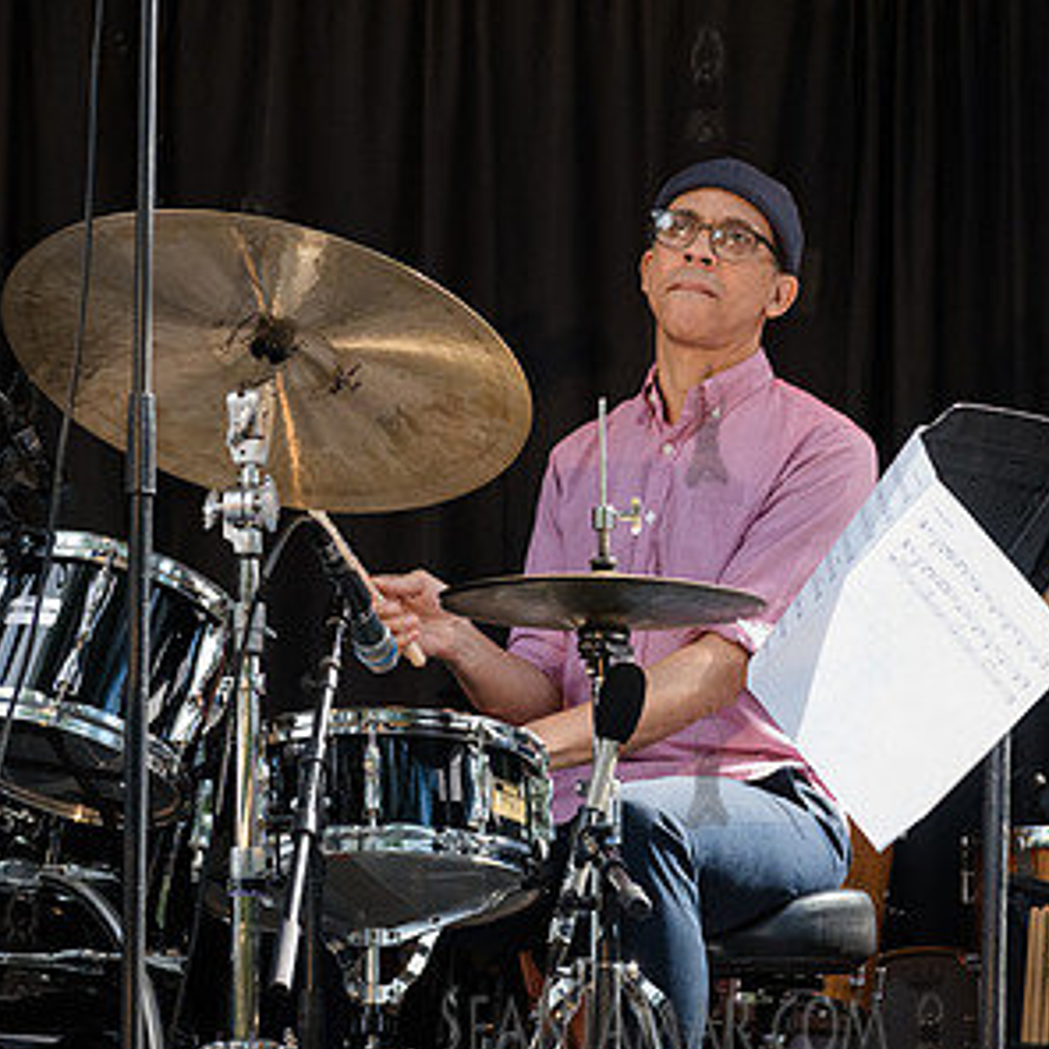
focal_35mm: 115
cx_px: 680
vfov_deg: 15.1
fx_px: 3943
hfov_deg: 15.1
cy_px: 424
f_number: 4
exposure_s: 1/2000
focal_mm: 66
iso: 2500
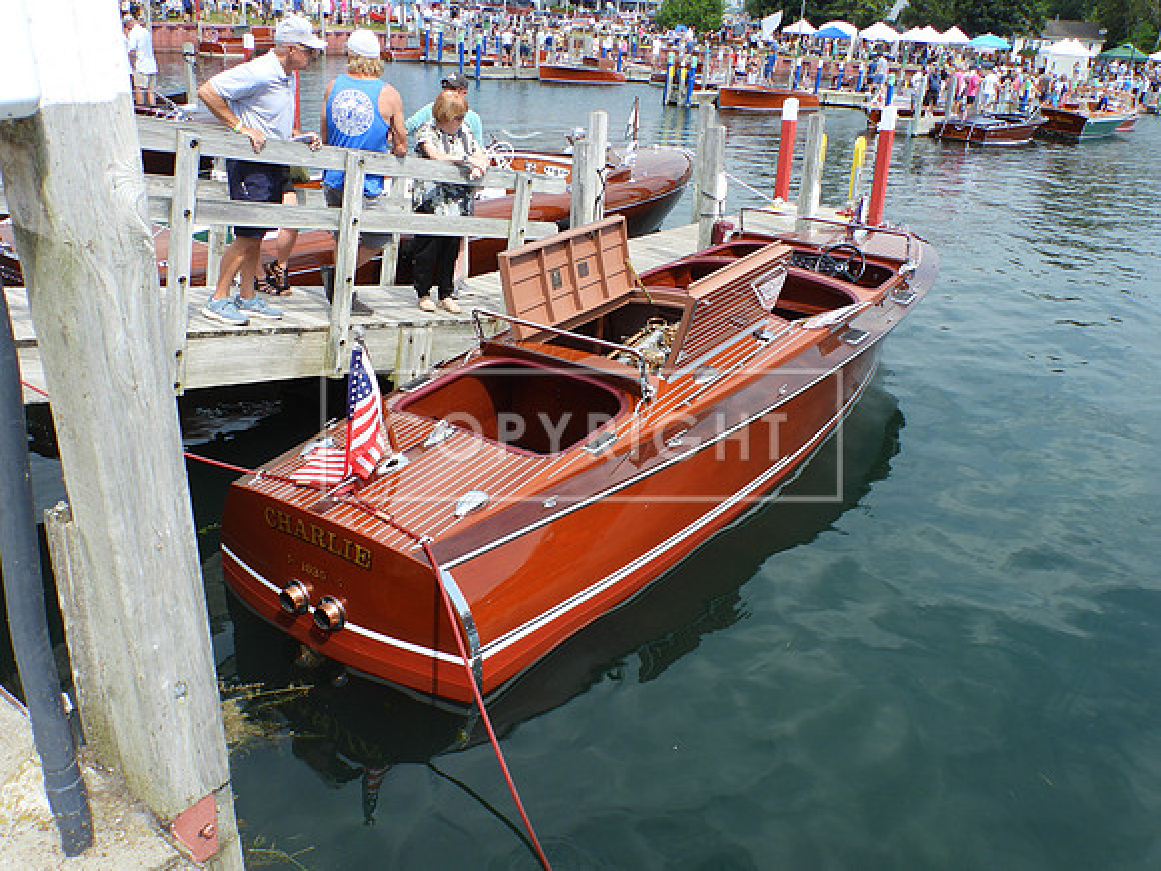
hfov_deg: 60.0
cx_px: 580
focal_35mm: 30
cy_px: 436
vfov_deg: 46.8
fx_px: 1006
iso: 100
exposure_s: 1/1000
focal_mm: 5.4
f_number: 3.2
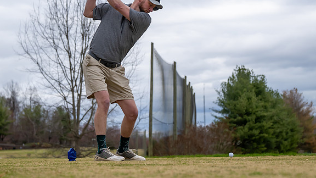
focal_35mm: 99
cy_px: 89
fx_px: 830
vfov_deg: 12.2
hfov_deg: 21.6
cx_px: 180
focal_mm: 45
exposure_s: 1/3200
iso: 250
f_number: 2.8
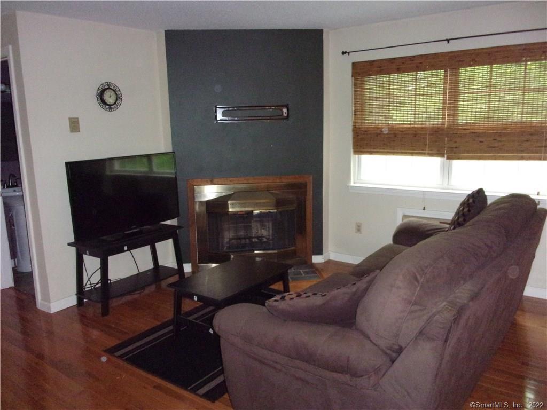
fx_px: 442
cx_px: 274
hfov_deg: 63.4
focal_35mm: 28
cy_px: 205
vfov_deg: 49.7
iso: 800
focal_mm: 5.1
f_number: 3.9
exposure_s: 1/34
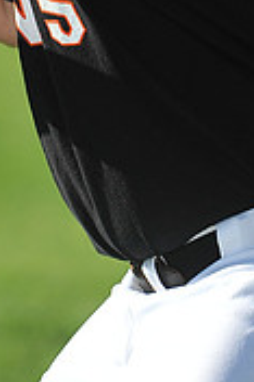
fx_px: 5768
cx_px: 26
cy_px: -98
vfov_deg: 3.8
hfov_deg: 2.5
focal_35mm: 544
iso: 200
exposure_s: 1/2000
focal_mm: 165
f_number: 4
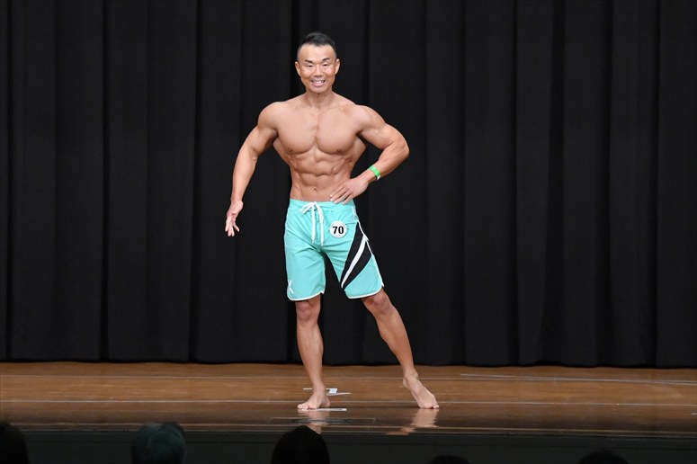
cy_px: 232
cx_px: 348
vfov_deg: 6.3
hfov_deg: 9.5
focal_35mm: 217
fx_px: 4199
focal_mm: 145
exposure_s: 1/400
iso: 8000
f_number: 5.6
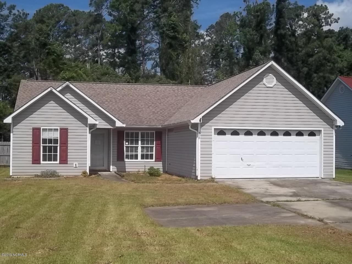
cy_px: 132
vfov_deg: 30.9
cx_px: 176
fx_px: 478
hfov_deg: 40.4
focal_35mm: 47
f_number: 10.28
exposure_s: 1/200
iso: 64
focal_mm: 8.3
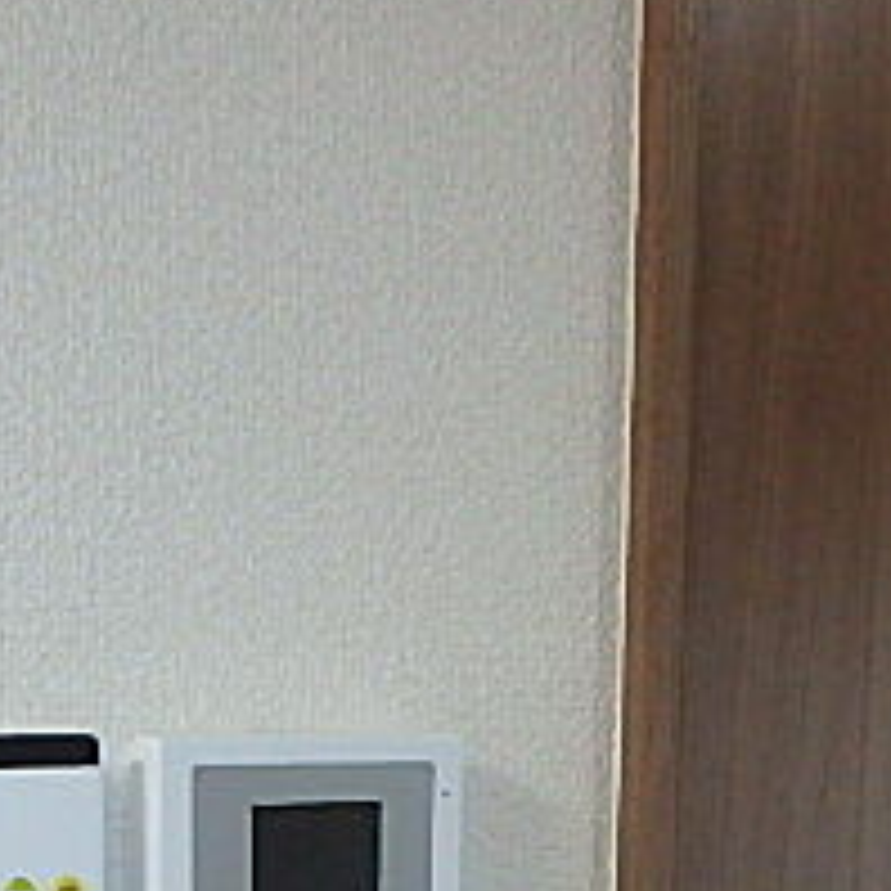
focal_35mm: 60
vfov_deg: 26.1
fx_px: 1747
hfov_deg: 28.3
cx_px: 243
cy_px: 1012
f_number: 3.5
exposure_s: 1/30
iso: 400
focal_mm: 3.7
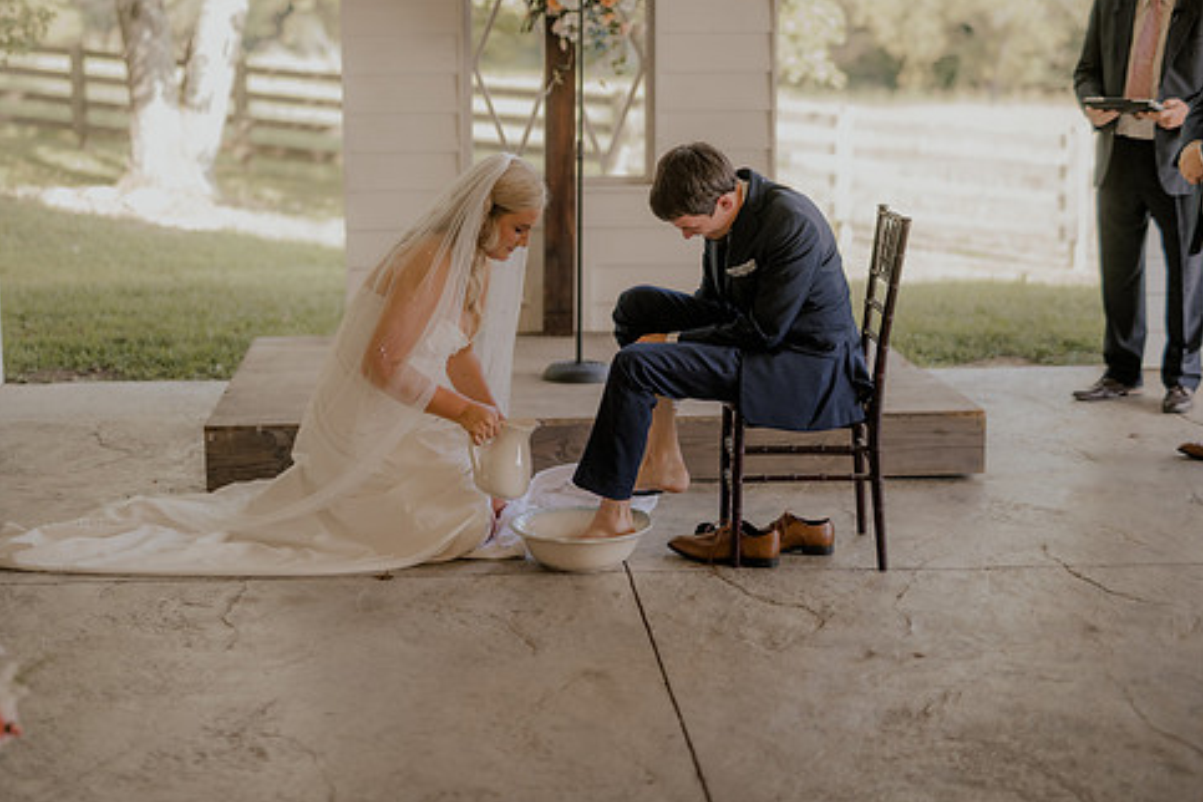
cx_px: 501
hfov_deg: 33.3
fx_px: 2005
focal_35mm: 60
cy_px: 357
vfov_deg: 22.6
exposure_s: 1/1250
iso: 500
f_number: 2.5
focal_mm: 50
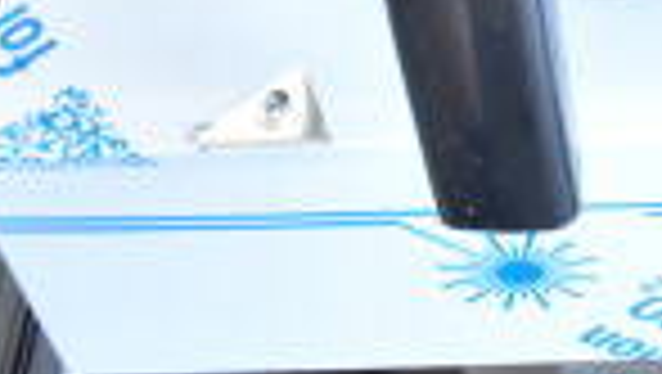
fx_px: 2056
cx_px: 1063
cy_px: -475
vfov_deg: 9.4
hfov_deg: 16.3
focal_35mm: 117
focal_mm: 18
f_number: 3.5
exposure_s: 1/40
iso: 1600
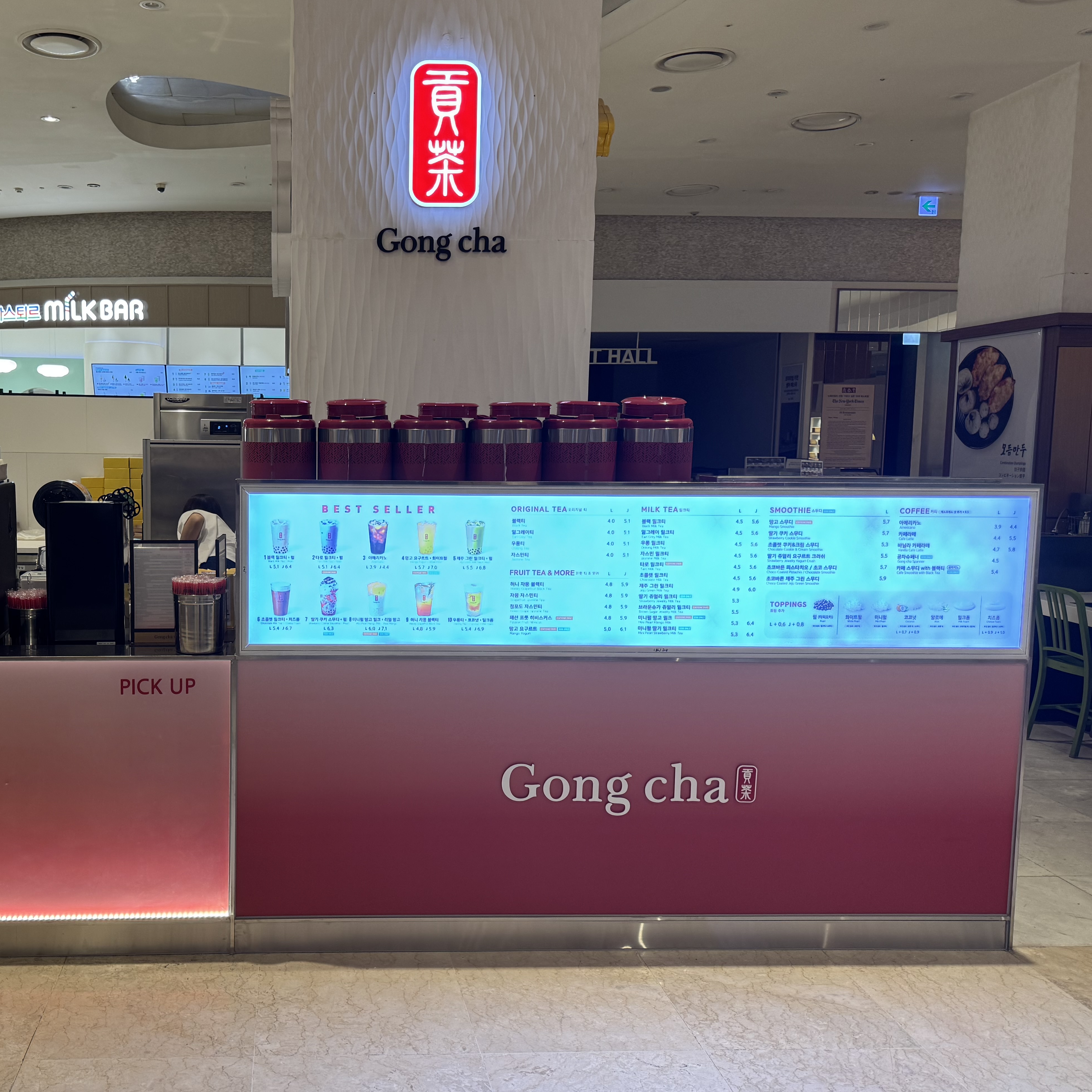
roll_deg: +0.4
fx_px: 1106
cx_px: 337
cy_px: 548
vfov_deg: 52.5
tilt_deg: -5.7
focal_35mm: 31
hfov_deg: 51.2
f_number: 1.78
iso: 125
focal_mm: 6.76
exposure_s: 1/120
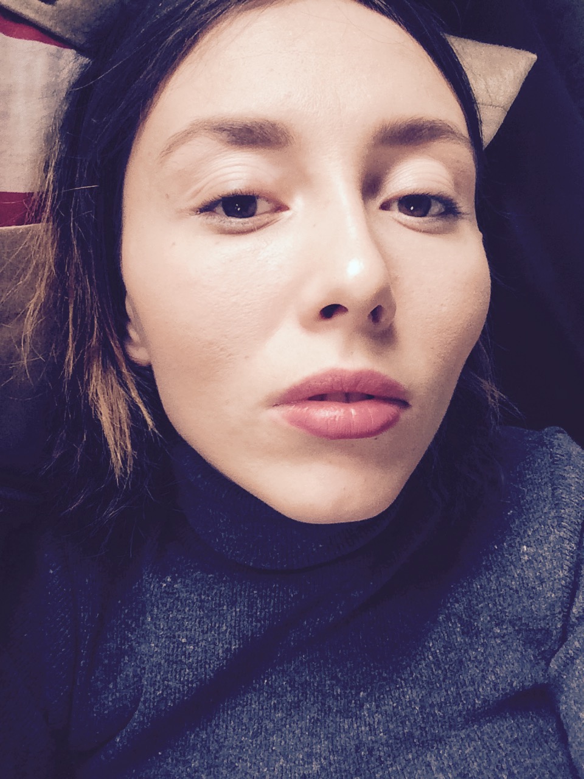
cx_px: 292
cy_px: 390
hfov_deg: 45.4
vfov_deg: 58.4
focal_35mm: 31
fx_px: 697
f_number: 2.4
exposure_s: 1/33
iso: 125
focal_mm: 2.15
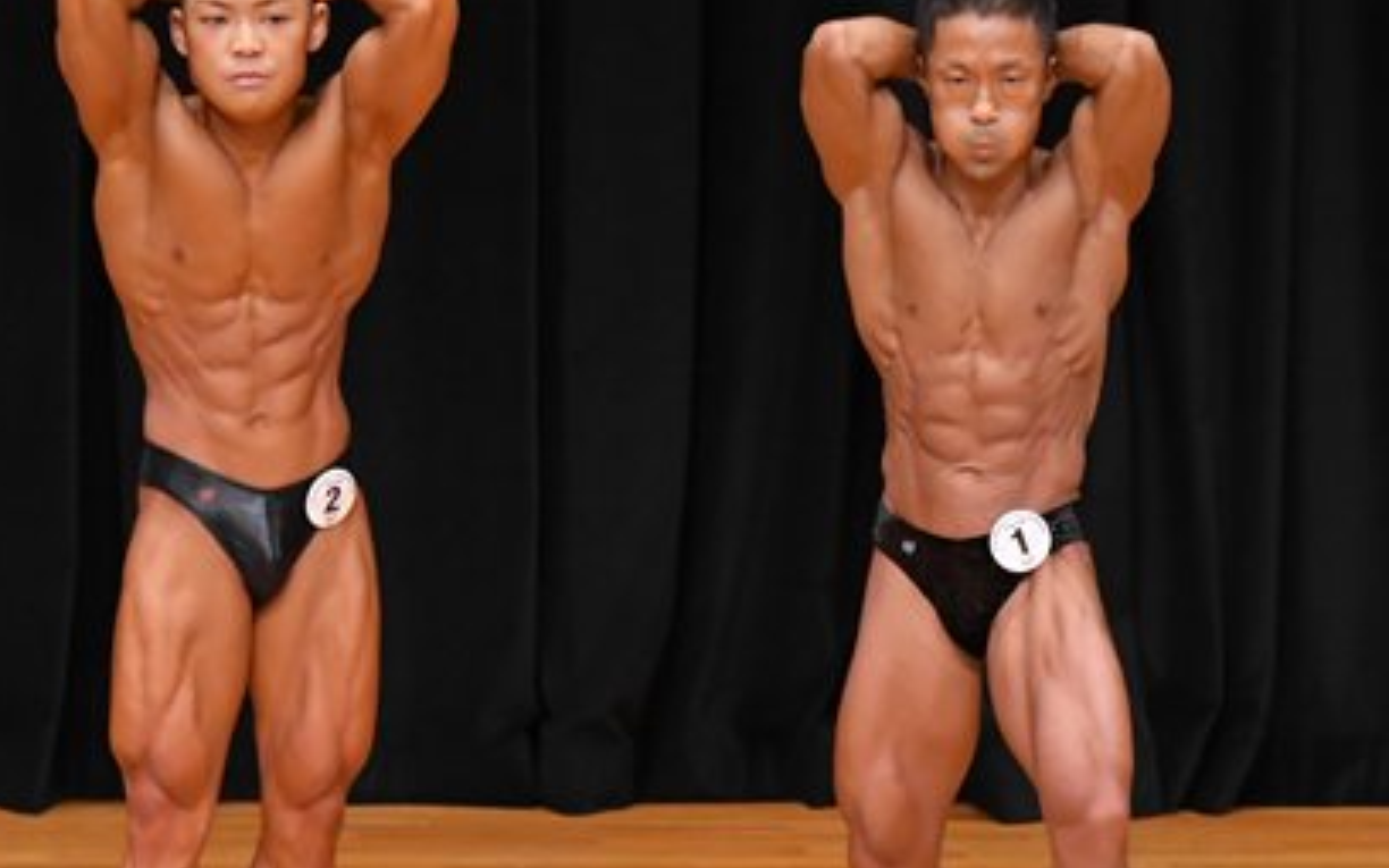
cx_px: 999
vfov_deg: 2.7
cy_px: 575
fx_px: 18700
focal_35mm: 494
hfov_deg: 4.3
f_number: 5.6
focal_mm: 170
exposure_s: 1/400
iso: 4000
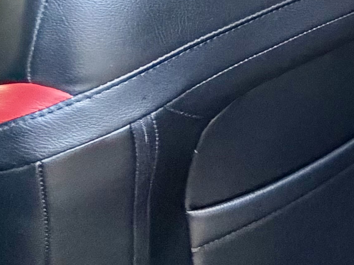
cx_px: 763
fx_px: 716
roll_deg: -9.9
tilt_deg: -20.7
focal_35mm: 70
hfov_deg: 17.1
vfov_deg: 19.3
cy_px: -89
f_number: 2.2
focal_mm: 2.22
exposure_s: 1/60
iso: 800
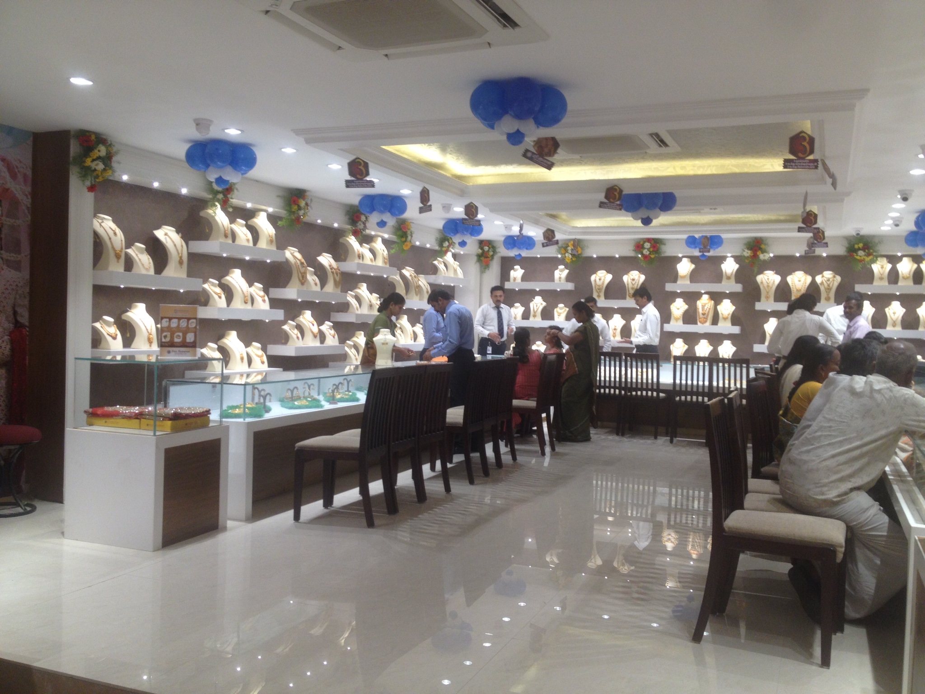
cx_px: 462
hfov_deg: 52.6
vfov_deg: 40.7
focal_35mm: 35
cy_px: 347
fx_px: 935
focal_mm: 4.28
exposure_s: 1/60
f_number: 2.4
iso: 64
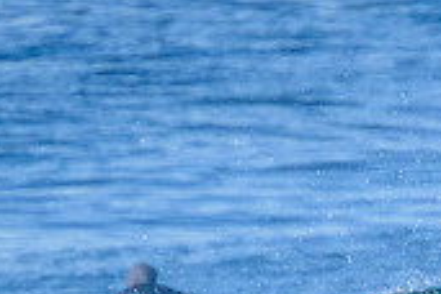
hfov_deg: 0.7
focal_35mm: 3049
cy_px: 526
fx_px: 37347
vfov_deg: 0.5
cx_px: 659
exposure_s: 1/2000
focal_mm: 800
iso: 2000
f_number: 11
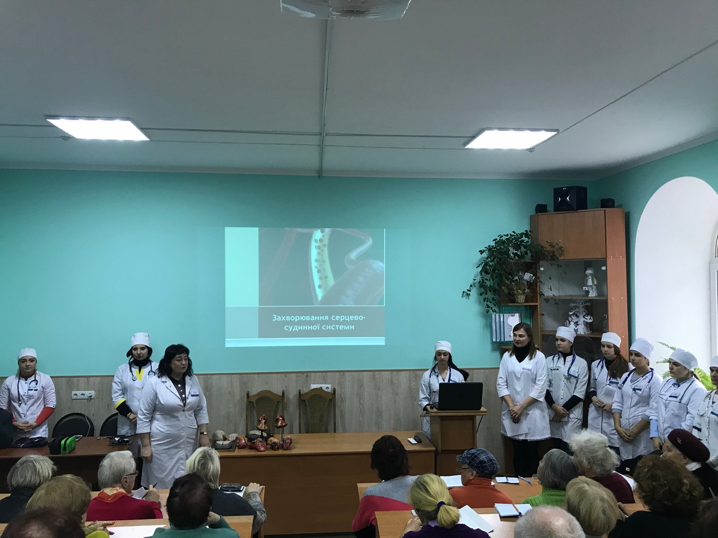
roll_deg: +0.0
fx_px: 581
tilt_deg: +1.5
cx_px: 359
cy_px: 269
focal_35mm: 28
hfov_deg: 63.4
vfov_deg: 49.7
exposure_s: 1/30
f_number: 1.8
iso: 40
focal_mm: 3.99
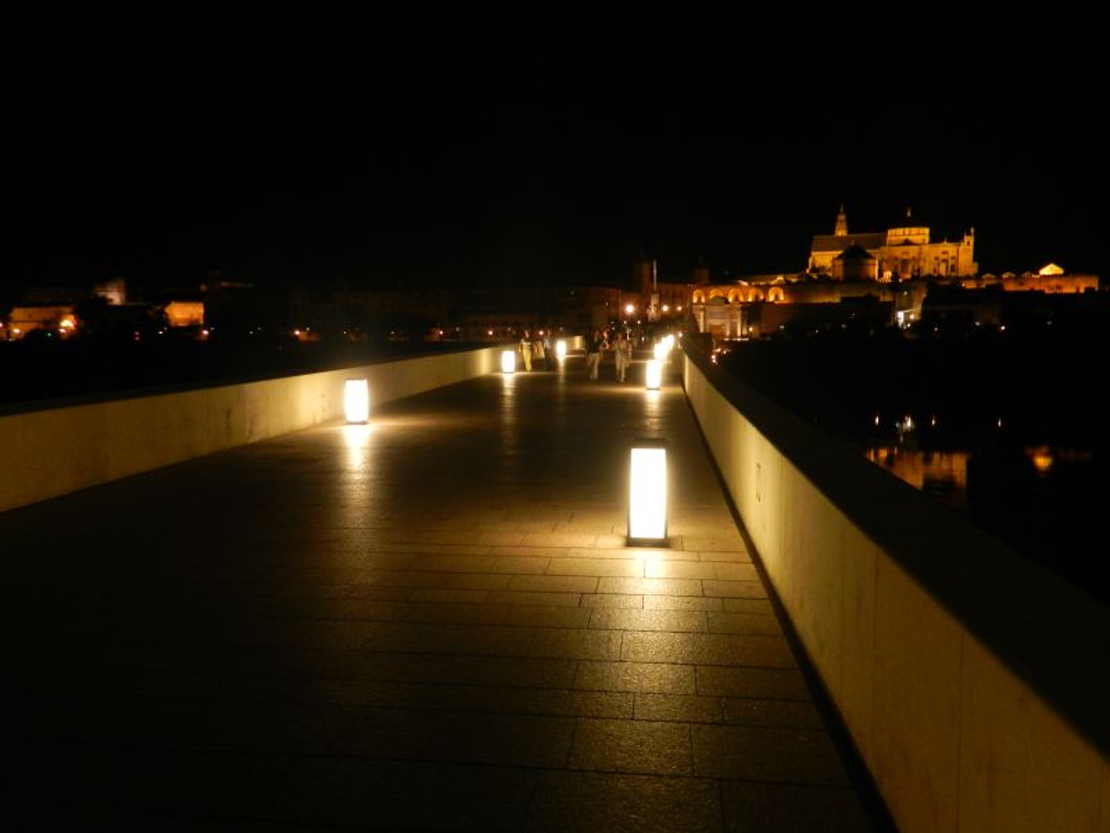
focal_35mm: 28
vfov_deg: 49.7
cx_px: 555
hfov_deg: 63.4
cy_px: 416
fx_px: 898
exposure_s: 1/10
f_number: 3.6
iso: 400
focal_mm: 5
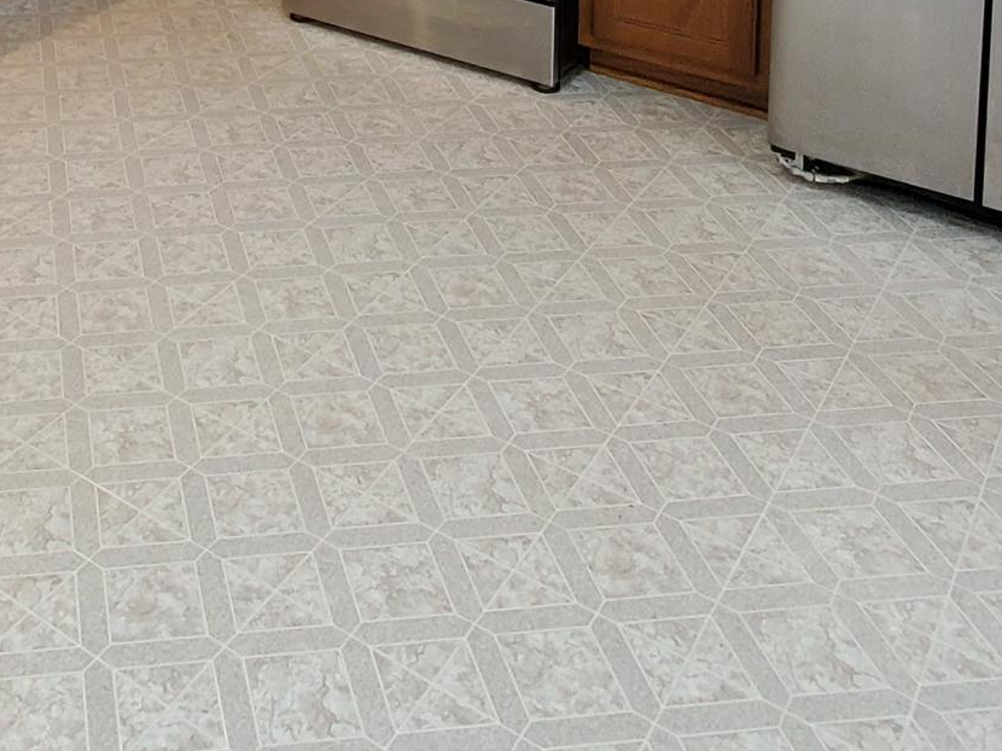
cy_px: -386
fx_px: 1360
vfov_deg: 24.0
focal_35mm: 47
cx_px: 126
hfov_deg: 38.1
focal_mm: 1.8
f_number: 2.2
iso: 160
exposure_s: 1/59
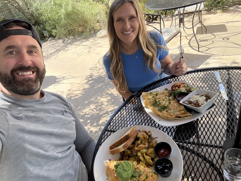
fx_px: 167
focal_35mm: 24
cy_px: 89
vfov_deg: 56.8
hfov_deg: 71.6
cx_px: 118
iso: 80
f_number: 1.9
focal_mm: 2.69
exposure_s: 1/197
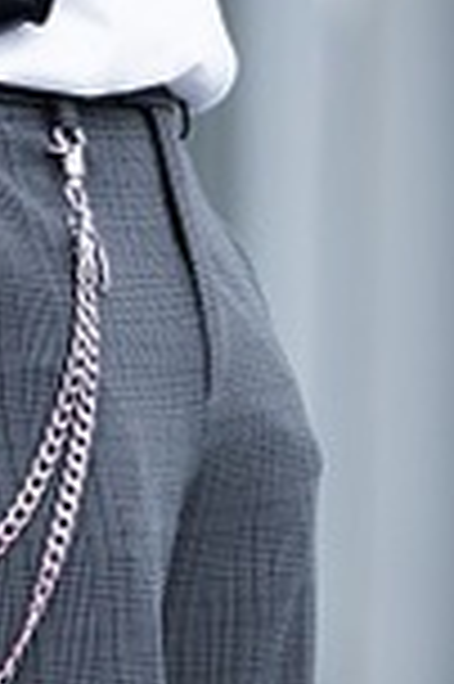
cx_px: -450
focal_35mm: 536
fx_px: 10162
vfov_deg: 3.9
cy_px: 421
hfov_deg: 2.5
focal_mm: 85
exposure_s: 1/250
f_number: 1.8
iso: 100
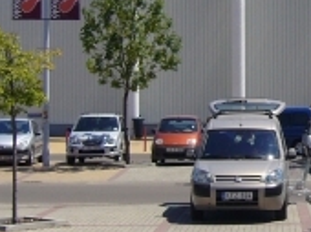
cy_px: -74
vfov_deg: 14.0
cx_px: 357
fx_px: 906
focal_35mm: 101
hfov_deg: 18.6
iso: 80
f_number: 5.6
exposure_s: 1/400
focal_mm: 5.8
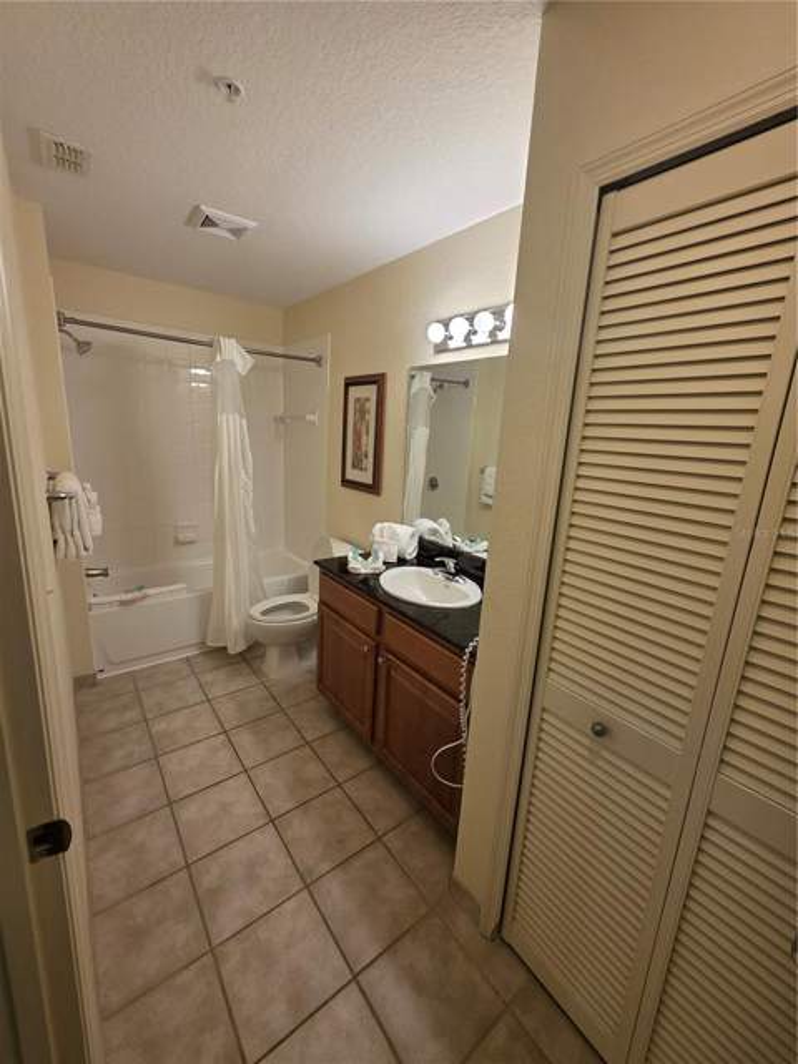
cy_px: 532
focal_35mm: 13
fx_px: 400
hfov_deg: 89.9
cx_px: 399
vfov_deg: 106.2
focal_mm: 2.2
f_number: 1.9
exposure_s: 1/120
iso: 160
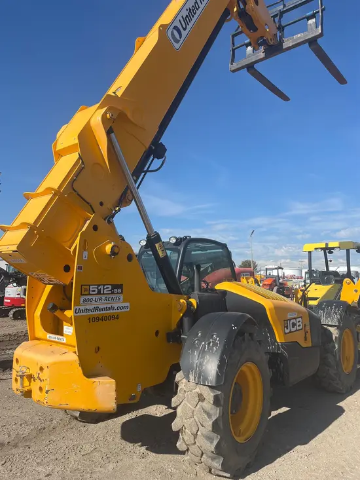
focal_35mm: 26
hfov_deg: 53.1
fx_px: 360
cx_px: 180
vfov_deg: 67.3
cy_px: 240
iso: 50
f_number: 1.6
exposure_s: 1/3745
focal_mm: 5.1
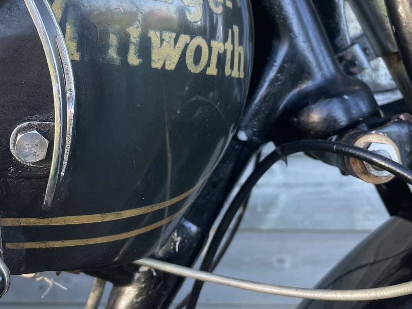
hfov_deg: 38.4
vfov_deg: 29.0
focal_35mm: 49
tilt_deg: +1.7
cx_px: 129
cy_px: 57
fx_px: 583
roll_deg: -0.5
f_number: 1.6
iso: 64
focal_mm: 4.2
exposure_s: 1/121
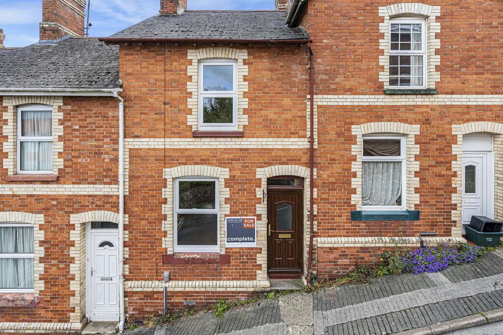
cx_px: 252
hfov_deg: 96.7
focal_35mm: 16
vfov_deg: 73.8
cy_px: 168
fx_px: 224
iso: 100
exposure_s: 1/60
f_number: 8
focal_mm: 16
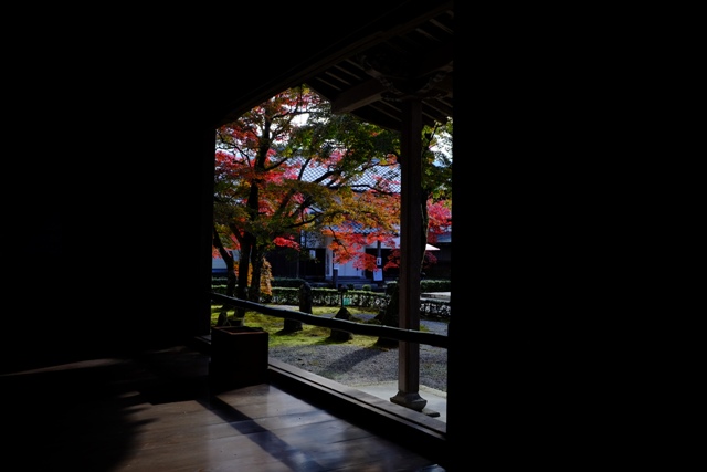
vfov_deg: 42.3
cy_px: 236
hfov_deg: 60.3
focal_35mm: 31
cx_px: 354
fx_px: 609
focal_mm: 20.5
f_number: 5.6
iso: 400
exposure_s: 1/240
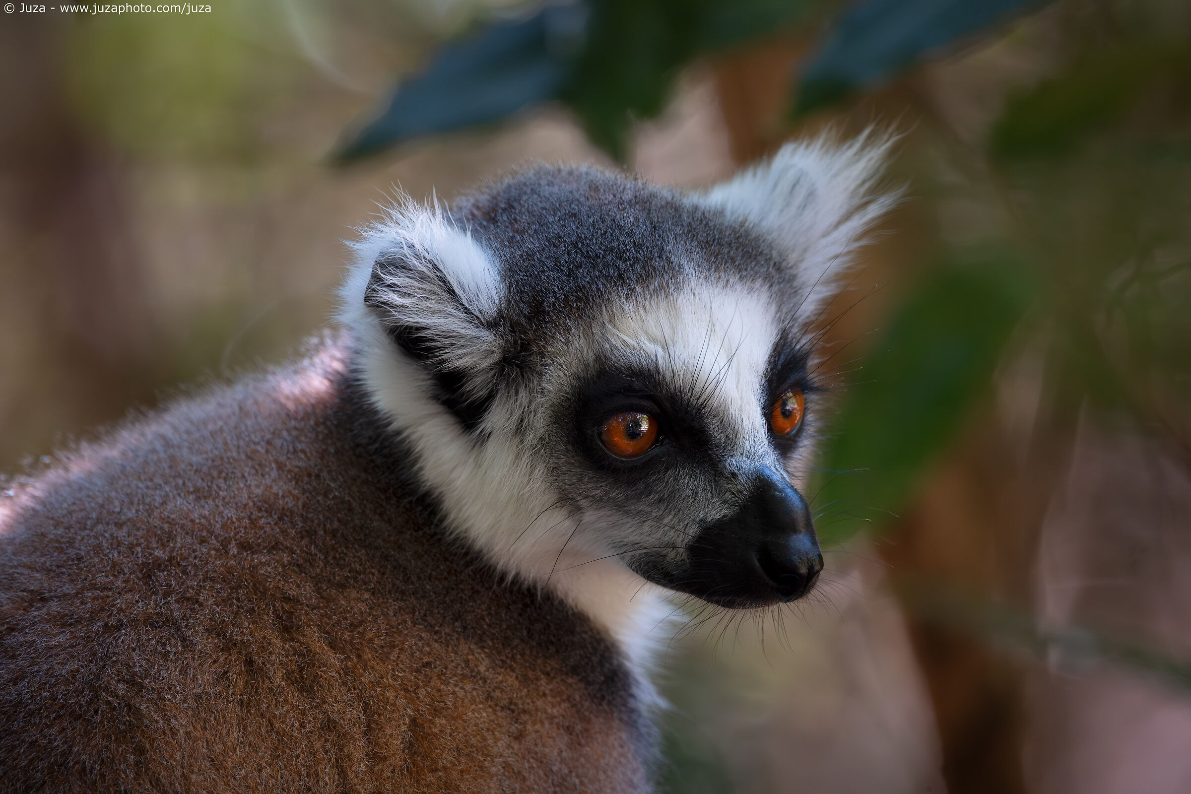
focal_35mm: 750
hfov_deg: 2.7
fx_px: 24811
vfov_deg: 1.8
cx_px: 596
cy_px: 397
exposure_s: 1/125
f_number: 5.6
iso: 1600
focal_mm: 500
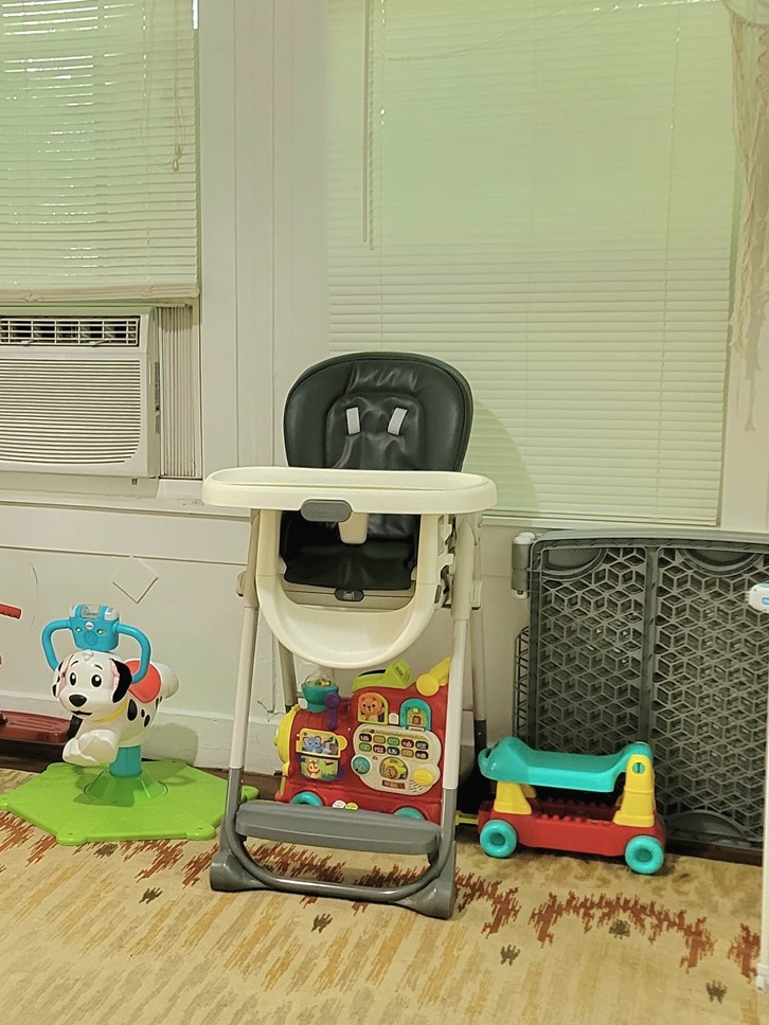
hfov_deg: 25.4
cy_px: 570
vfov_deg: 34.9
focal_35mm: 55
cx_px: 21
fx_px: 1629
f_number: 1.8
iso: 250
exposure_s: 1/40
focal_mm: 5.4
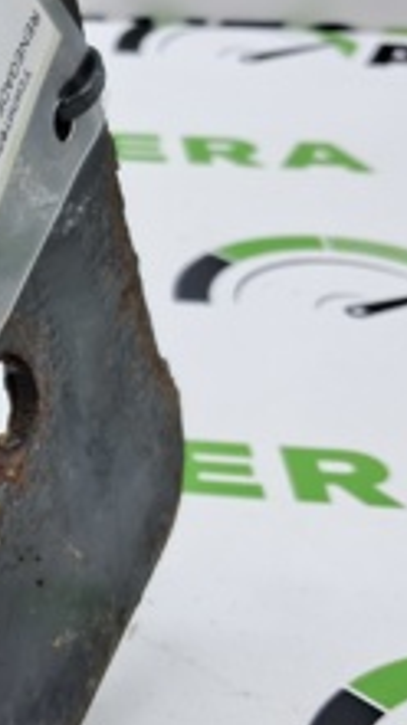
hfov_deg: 13.2
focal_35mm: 85
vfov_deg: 25.0
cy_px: 376
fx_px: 1634
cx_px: -263
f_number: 1.8
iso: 50
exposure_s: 1/60
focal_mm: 4
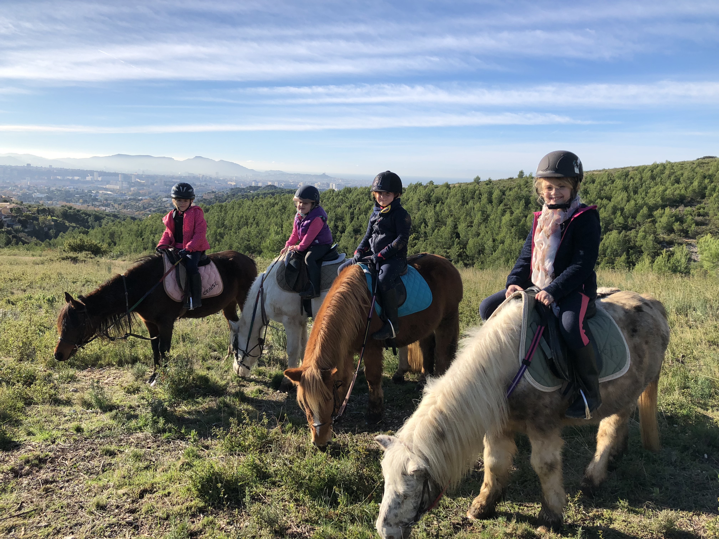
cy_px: 270
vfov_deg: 49.7
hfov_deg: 63.4
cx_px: 360
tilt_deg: -7.1
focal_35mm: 28
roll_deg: -2.7
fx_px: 582
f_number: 1.8
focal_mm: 3.99
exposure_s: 1/1715
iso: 20
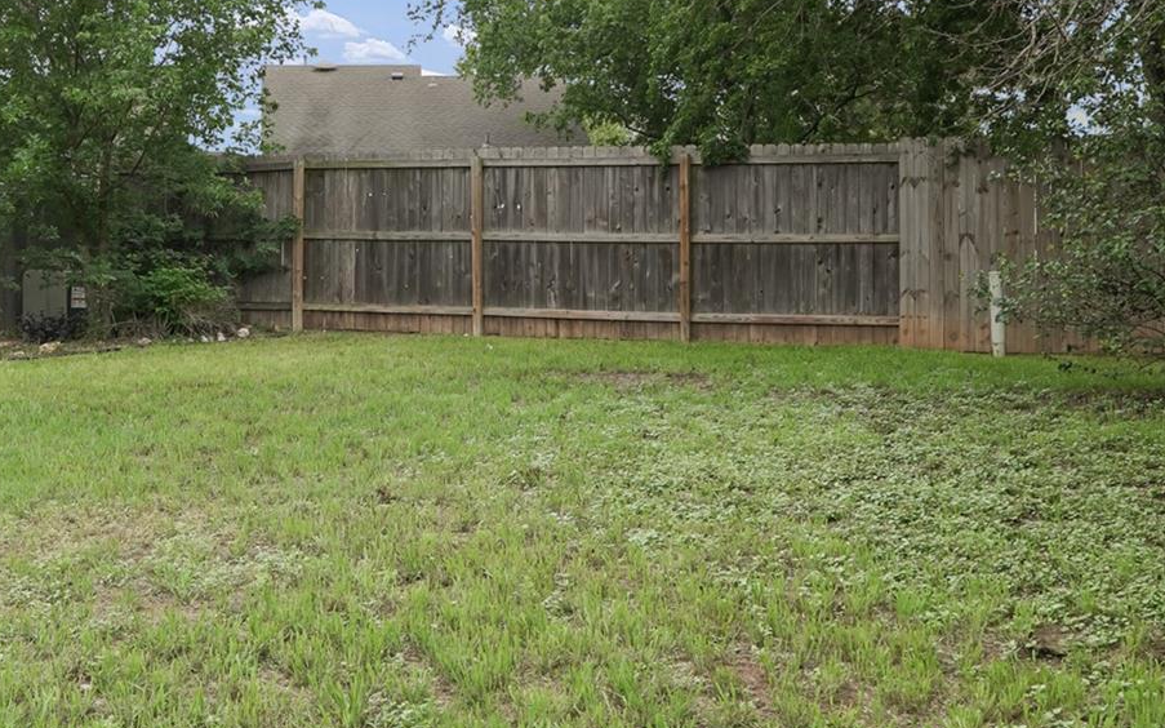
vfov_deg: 34.2
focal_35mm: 37
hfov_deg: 52.7
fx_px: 1175
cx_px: 525
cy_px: 263
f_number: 5.6
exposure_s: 1/1000
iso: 640
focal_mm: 16
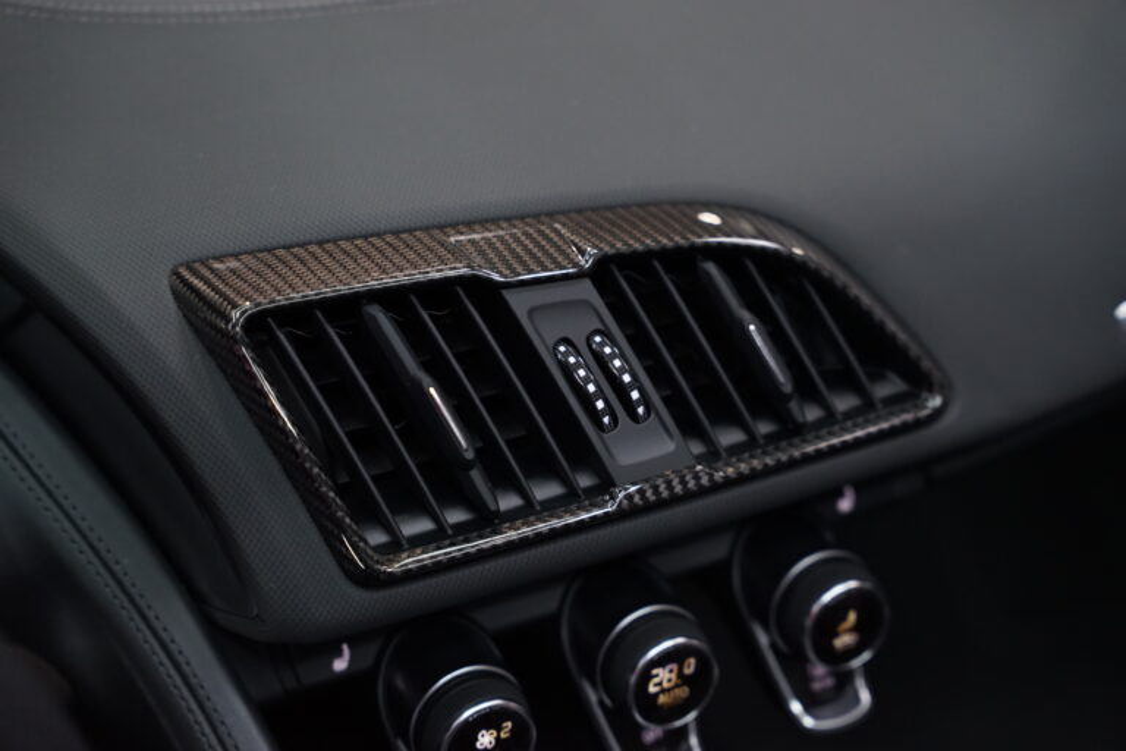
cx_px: 563
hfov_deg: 28.8
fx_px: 2189
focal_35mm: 70
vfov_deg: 19.5
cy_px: 376
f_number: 2.8
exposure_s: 1/80
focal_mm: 70
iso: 1600
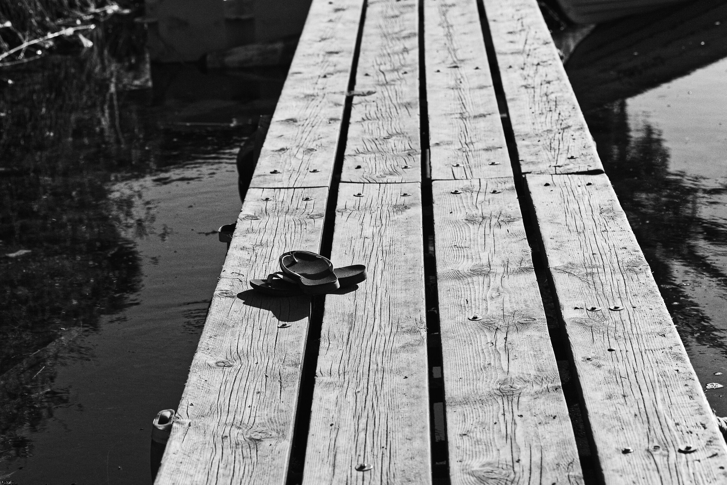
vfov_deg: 15.2
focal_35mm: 90
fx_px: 1817
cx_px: 364
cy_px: 242
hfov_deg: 22.6
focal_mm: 60
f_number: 4
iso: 800
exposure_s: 1/10000
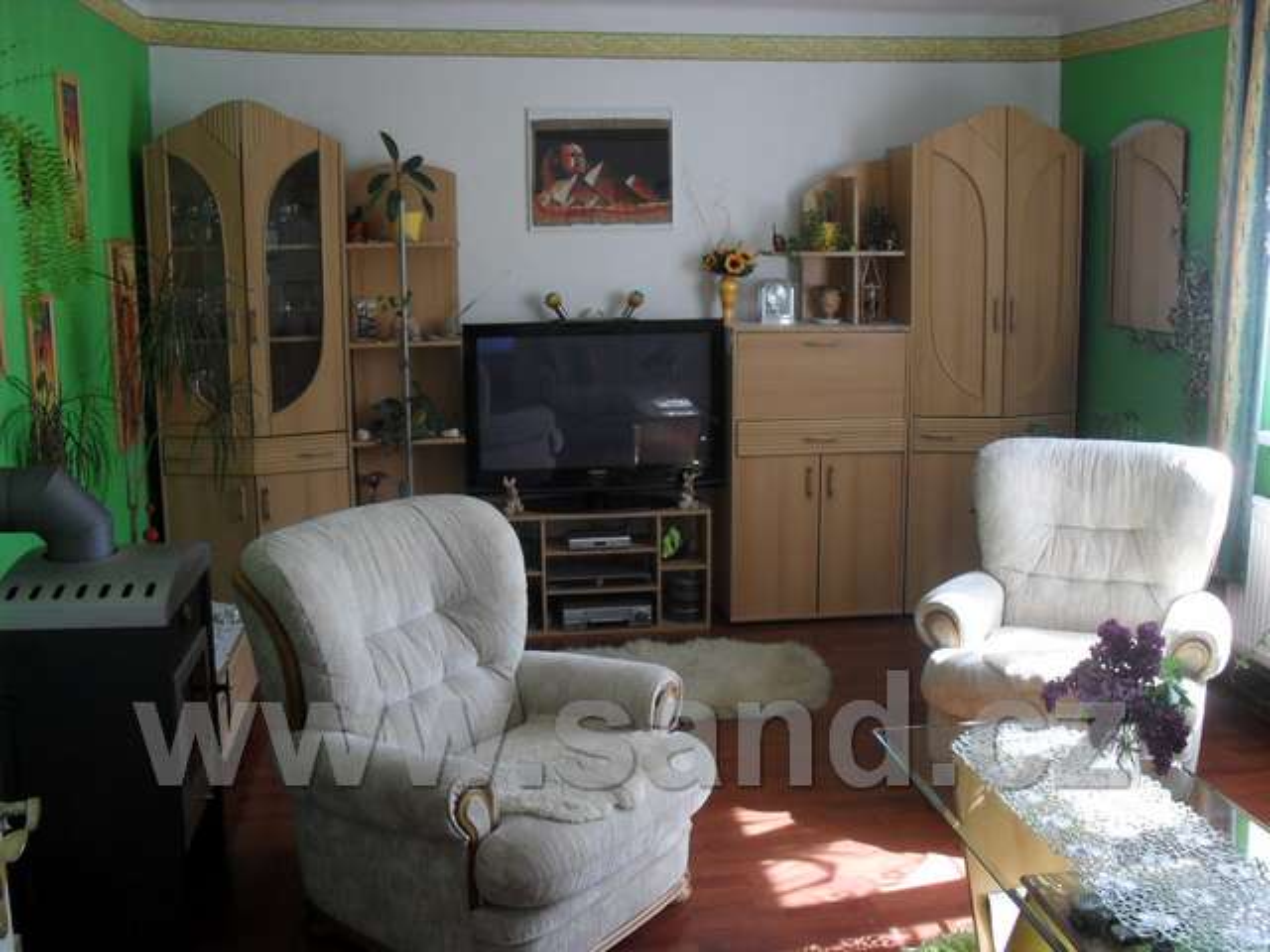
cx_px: 635
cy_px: 476
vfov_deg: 40.7
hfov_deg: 52.6
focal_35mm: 35
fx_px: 1284
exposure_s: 1/45
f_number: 3.2
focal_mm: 6.3
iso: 100
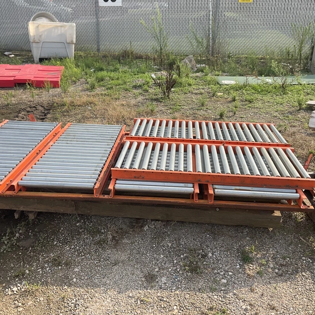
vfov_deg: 47.2
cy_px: 160
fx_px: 360
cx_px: 137
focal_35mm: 35
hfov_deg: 47.1
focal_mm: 3
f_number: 1.8
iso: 25
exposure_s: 1/1015
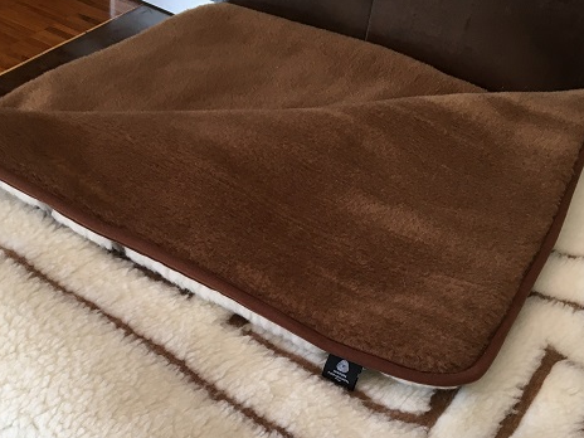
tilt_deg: -47.4
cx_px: 230
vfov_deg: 28.3
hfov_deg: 38.0
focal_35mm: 50
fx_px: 844
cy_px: 371
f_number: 2.2
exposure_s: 1/33
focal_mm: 4.15
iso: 40
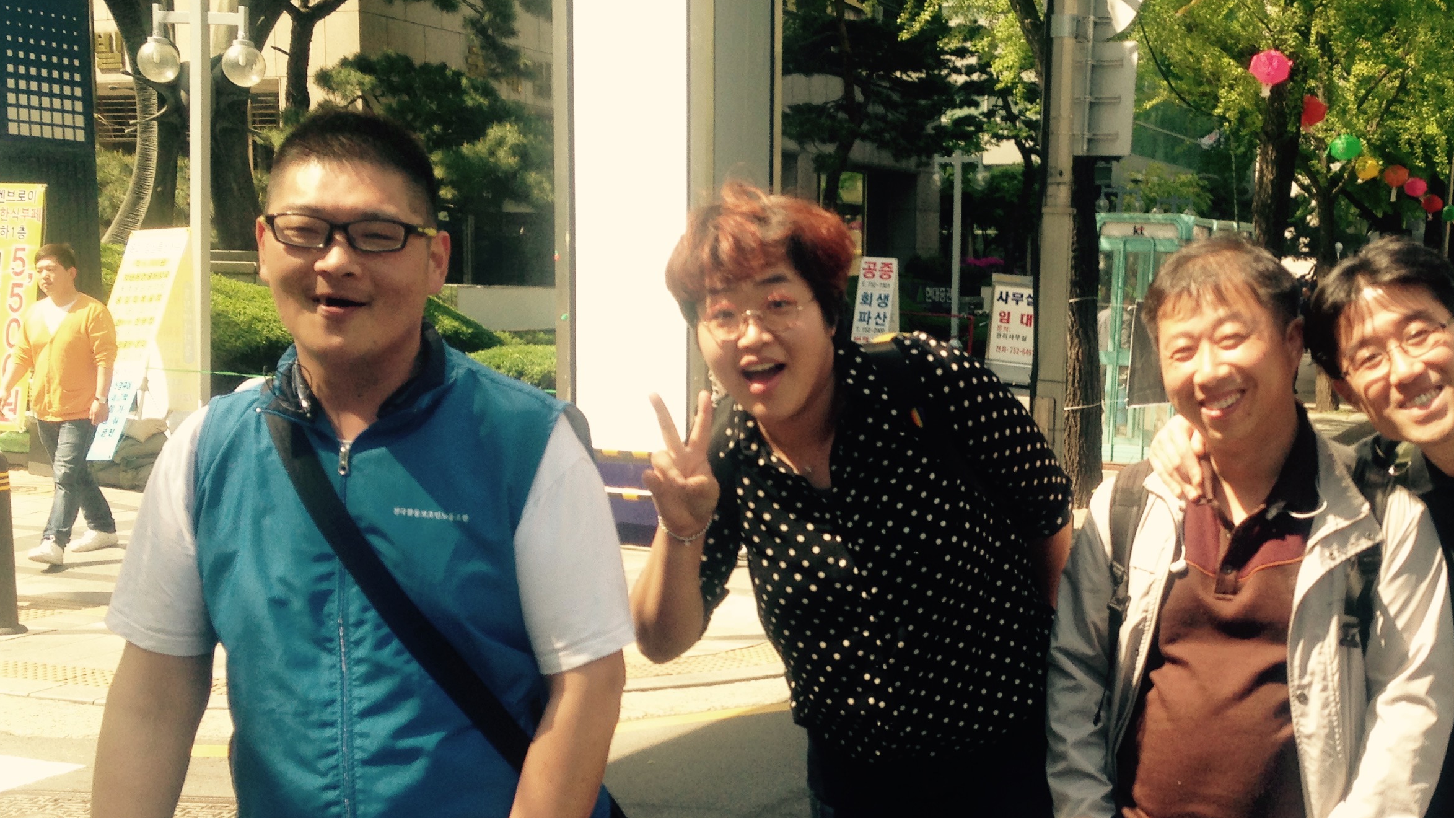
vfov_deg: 23.8
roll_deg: -2.0
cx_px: 963
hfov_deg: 40.8
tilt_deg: -7.2
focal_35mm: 50
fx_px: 1928
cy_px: 554
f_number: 2.4
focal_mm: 4.12
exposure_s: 1/511
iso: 50
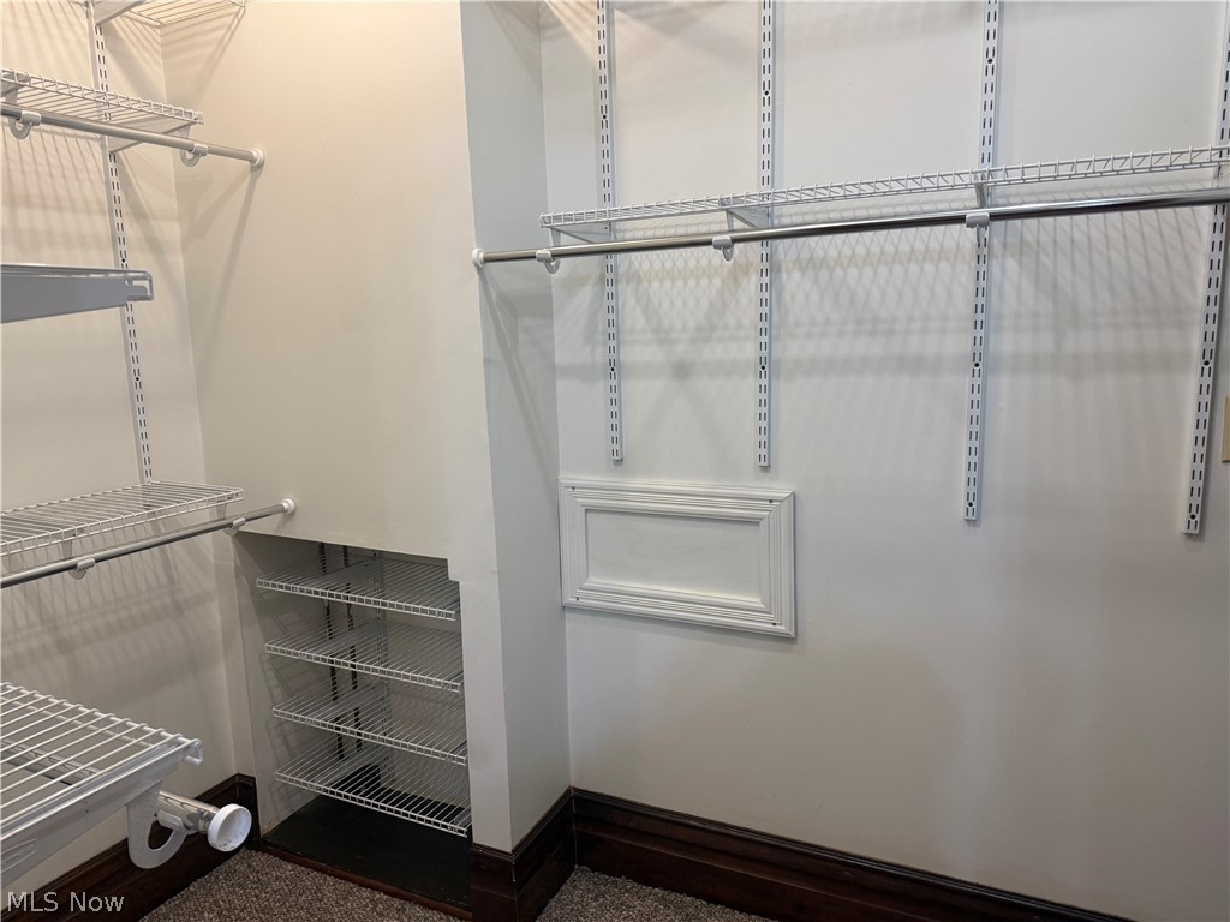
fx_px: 853
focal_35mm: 24
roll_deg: +1.9
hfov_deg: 71.6
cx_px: 615
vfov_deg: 56.8
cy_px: 461
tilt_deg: -6.4
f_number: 1.78
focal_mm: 6.76
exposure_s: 1/120
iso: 200
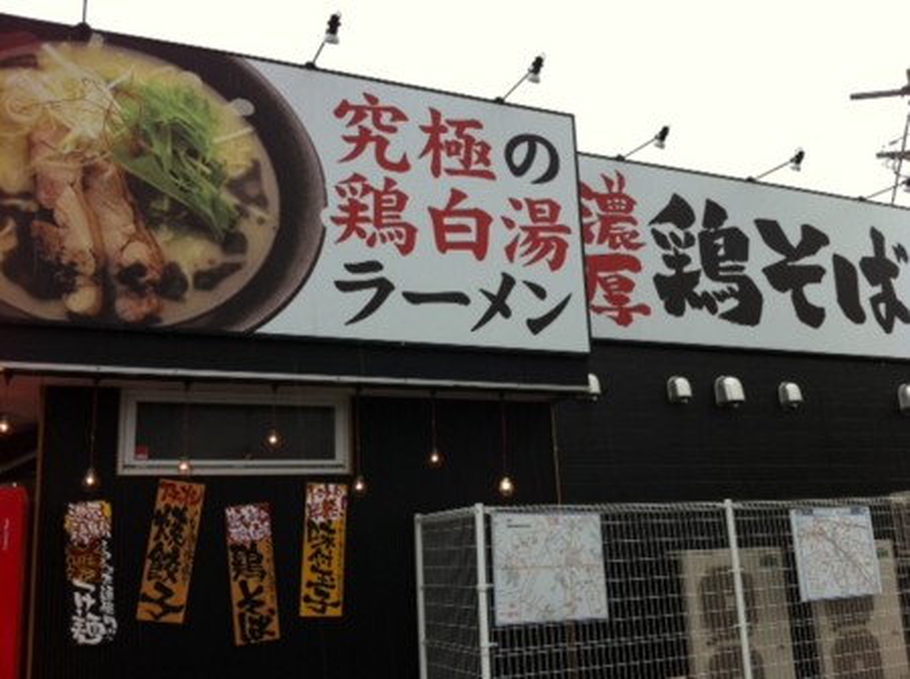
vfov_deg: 40.6
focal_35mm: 35
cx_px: 455
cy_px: 340
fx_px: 919
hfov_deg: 52.7
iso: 80
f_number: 2.8
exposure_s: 1/161
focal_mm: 3.85
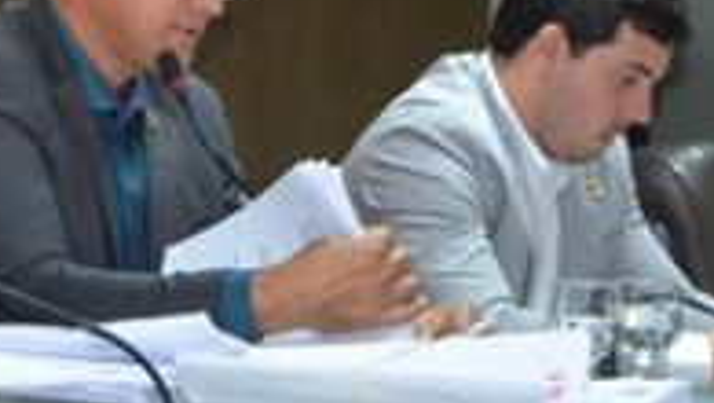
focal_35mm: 216
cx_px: -293
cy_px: 53
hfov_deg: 9.7
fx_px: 4093
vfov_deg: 5.6
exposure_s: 1/60
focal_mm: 35
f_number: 5
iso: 1000
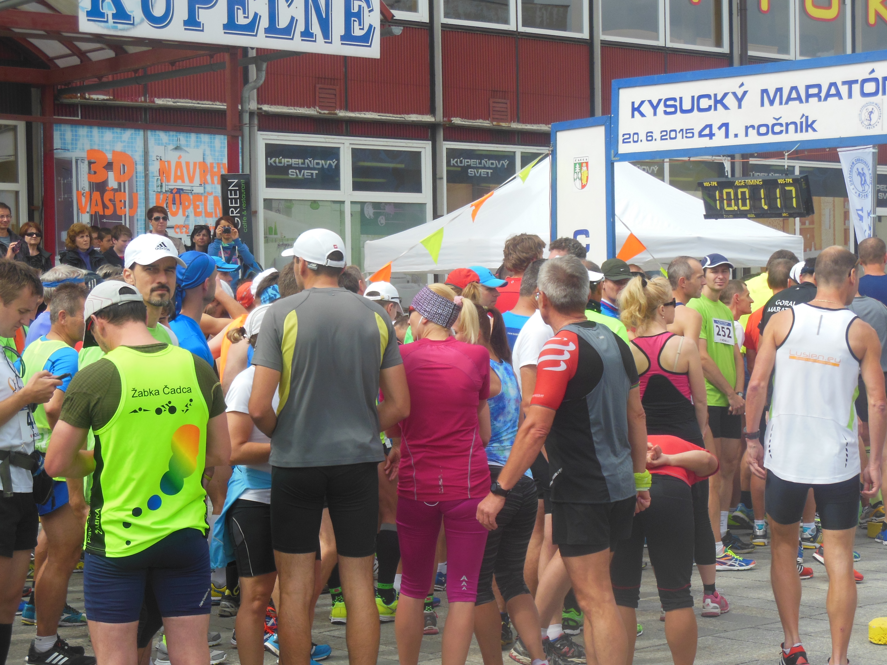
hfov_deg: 25.7
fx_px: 1947
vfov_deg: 19.4
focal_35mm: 76
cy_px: 332
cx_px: 444
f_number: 4.4
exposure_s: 1/640
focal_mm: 13.6
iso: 125
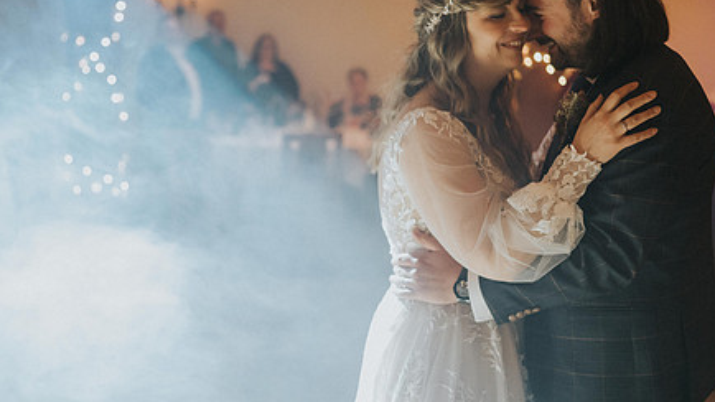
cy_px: 145
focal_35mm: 53
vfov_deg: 22.6
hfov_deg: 39.1
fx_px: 1005
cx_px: 307
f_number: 1.8
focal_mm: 35
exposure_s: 1/160
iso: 3200
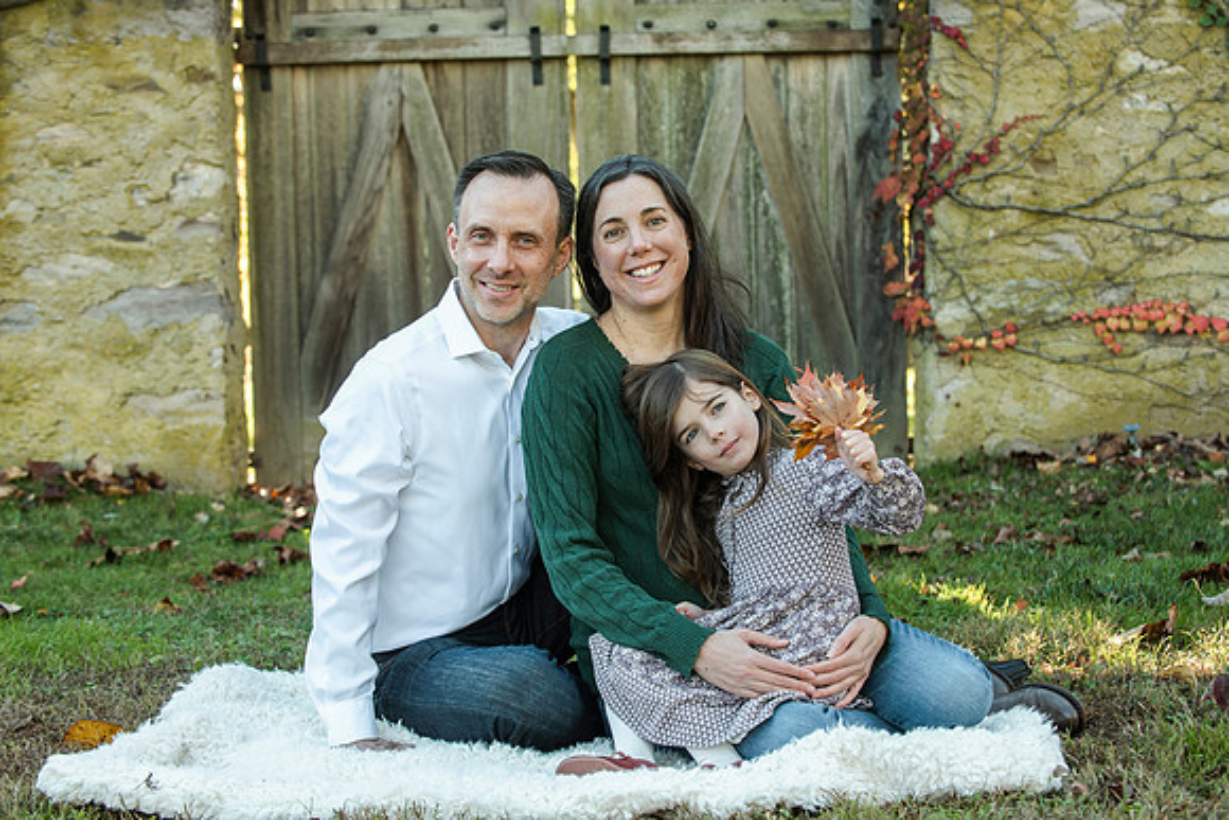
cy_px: 410
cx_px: 628
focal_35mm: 73
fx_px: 2487
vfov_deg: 18.7
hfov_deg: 27.8
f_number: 5.6
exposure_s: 1/160
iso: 500
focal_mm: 70
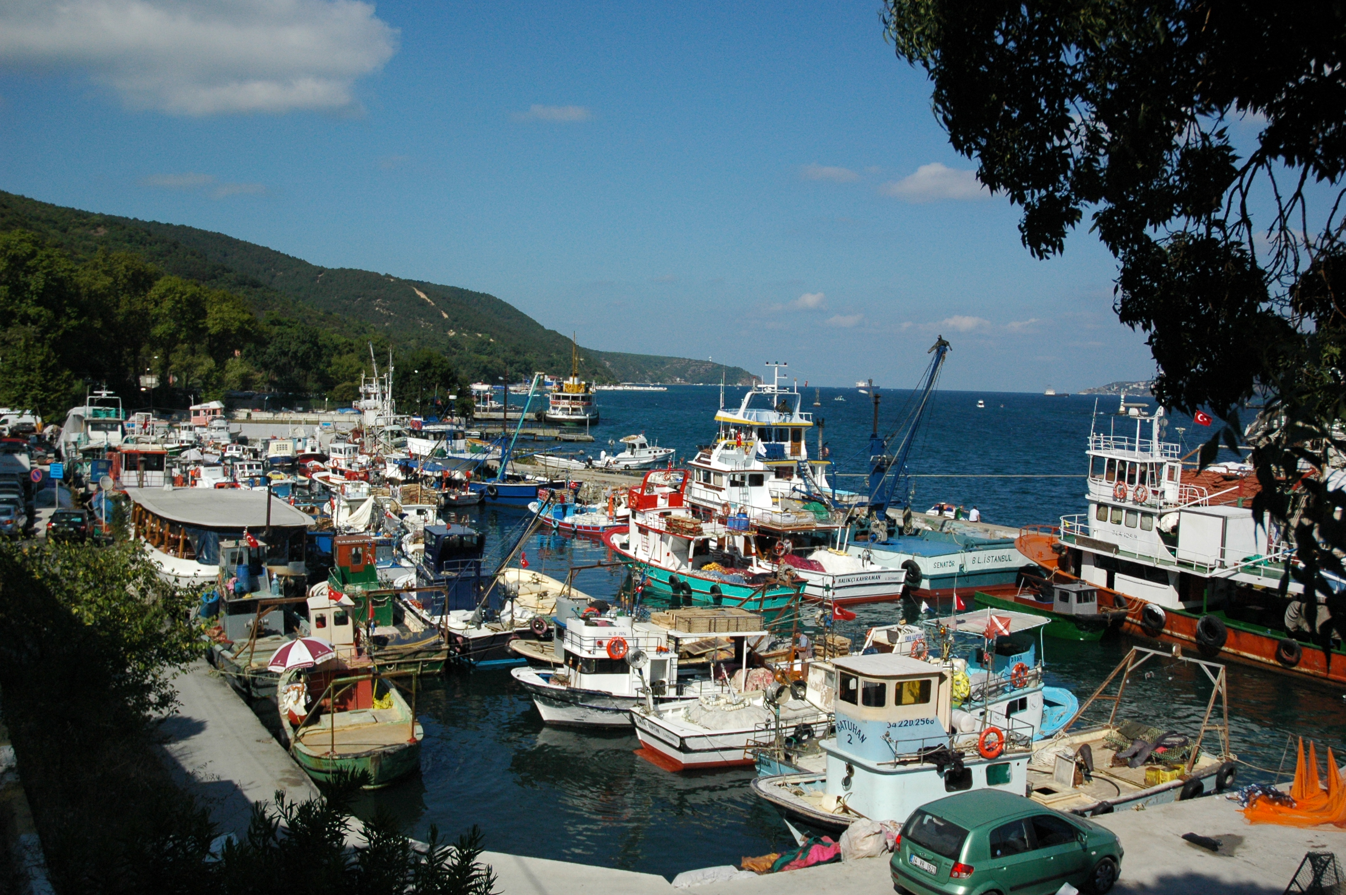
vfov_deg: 39.9
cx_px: 673
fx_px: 1233
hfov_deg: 57.3
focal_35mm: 33
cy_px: 448
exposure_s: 1/8000
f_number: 4
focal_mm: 22
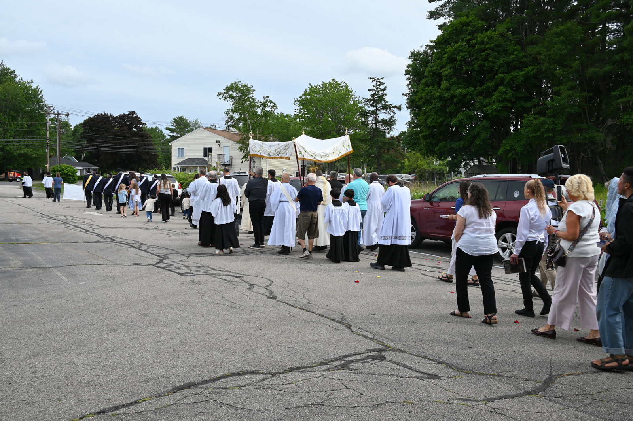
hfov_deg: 59.5
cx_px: 316
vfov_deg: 41.7
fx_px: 554
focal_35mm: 32
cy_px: 210
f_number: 9
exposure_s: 1/160
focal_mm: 31.5
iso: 100
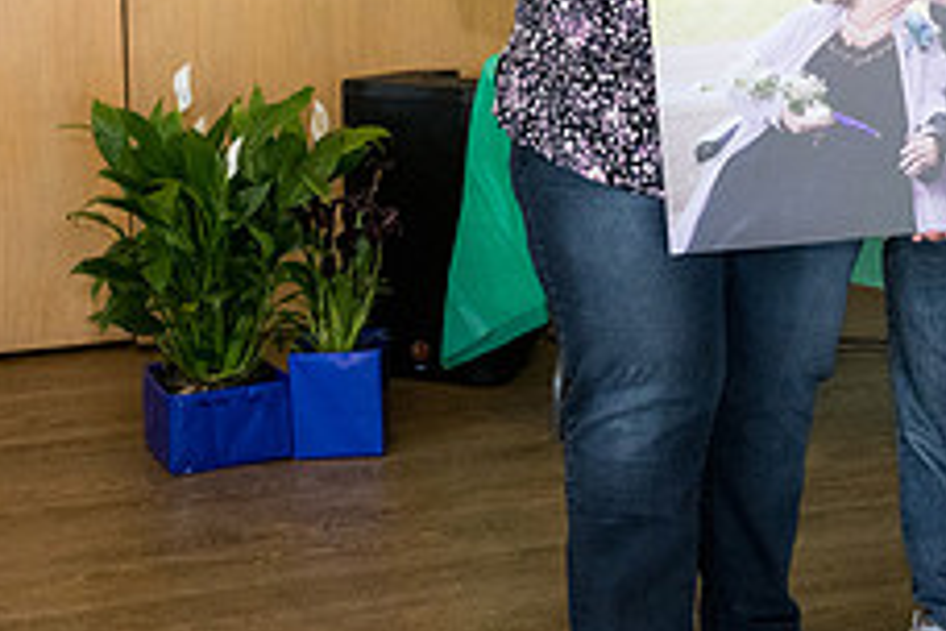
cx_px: 788
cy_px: 19
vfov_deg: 15.1
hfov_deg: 22.5
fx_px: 2339
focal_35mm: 89
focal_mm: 35
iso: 3200
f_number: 6.3
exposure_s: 1/250
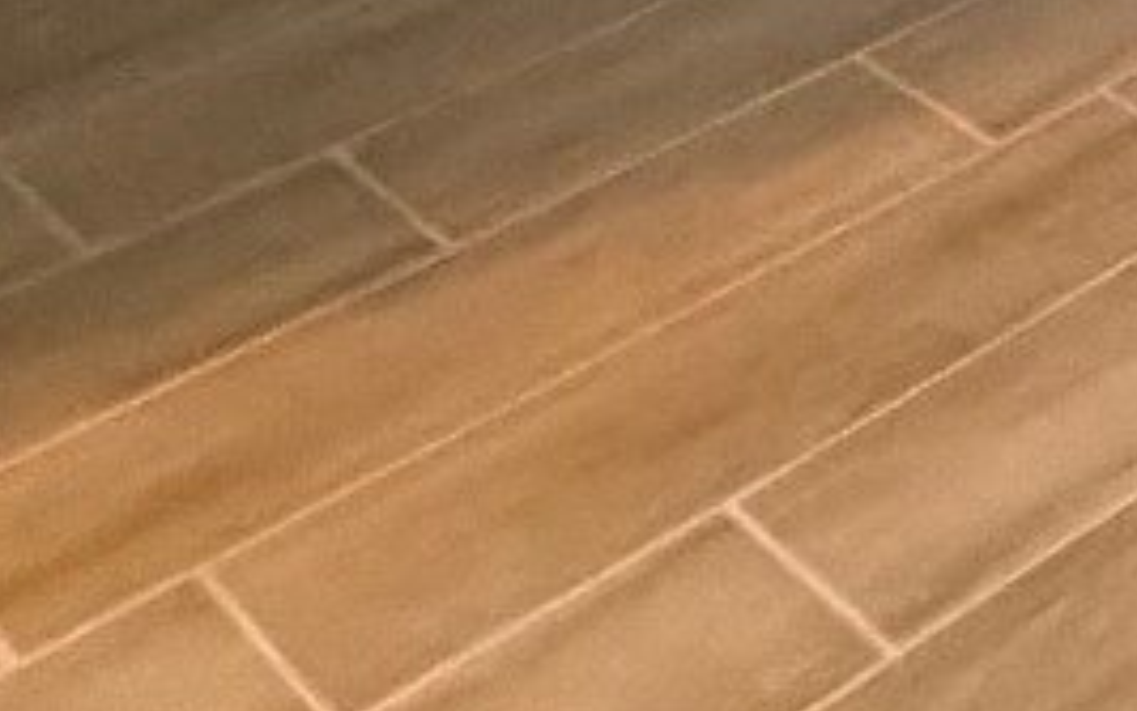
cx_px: 2329
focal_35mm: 89
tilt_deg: -8.8
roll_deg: -0.3
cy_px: -1175
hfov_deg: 16.8
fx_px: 2758
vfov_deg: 11.3
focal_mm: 2.22
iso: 1000
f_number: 2.2
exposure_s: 1/60
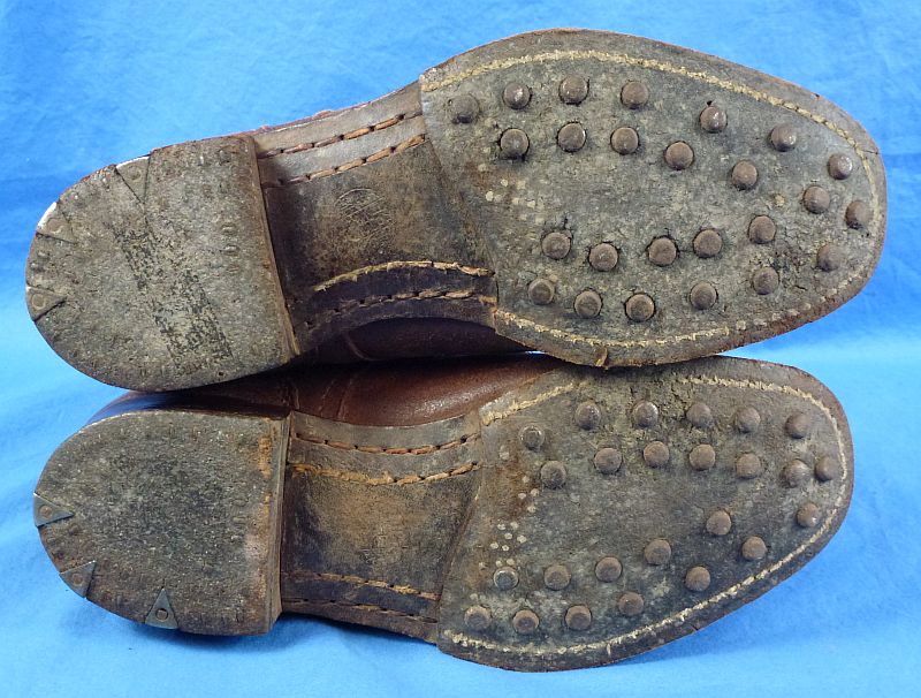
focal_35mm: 38
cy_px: 349
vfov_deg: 37.9
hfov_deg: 48.8
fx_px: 1015
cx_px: 460
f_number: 3.8
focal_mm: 6.8
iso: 400
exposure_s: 1/50
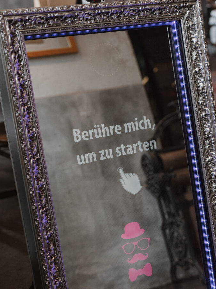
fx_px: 458
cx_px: 109
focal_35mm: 55
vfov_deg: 34.9
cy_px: 147
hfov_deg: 26.6
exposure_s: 1/1000
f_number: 2
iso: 800
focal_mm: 50
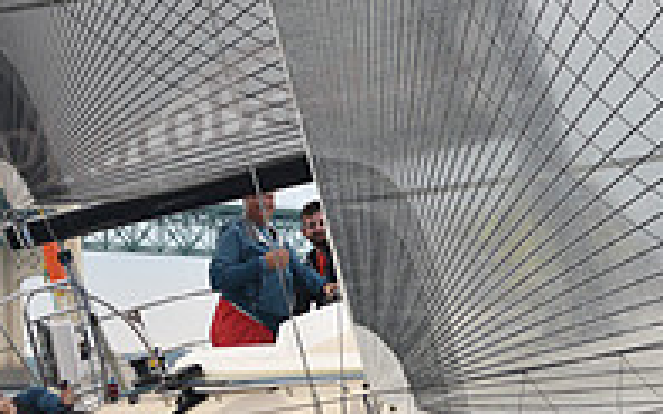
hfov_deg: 9.9
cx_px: 643
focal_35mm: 210
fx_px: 3793
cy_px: 241
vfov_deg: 6.2
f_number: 2.8
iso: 640
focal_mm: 70
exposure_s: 1/640
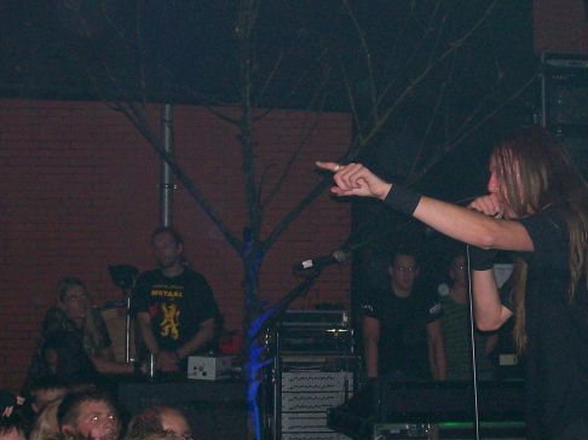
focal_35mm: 74
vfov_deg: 19.9
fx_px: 1256
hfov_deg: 26.3
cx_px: 339
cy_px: 245
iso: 140
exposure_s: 1/73.1
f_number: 3
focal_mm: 7.6
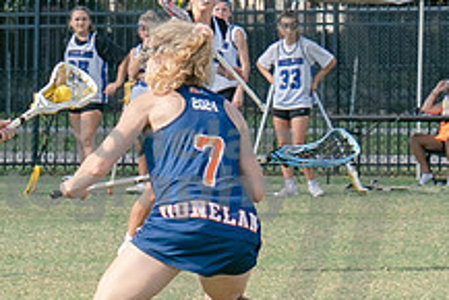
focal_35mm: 593
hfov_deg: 3.5
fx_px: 7401
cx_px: 134
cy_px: 66
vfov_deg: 2.3
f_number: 5.6
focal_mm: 70
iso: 250
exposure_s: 1/800
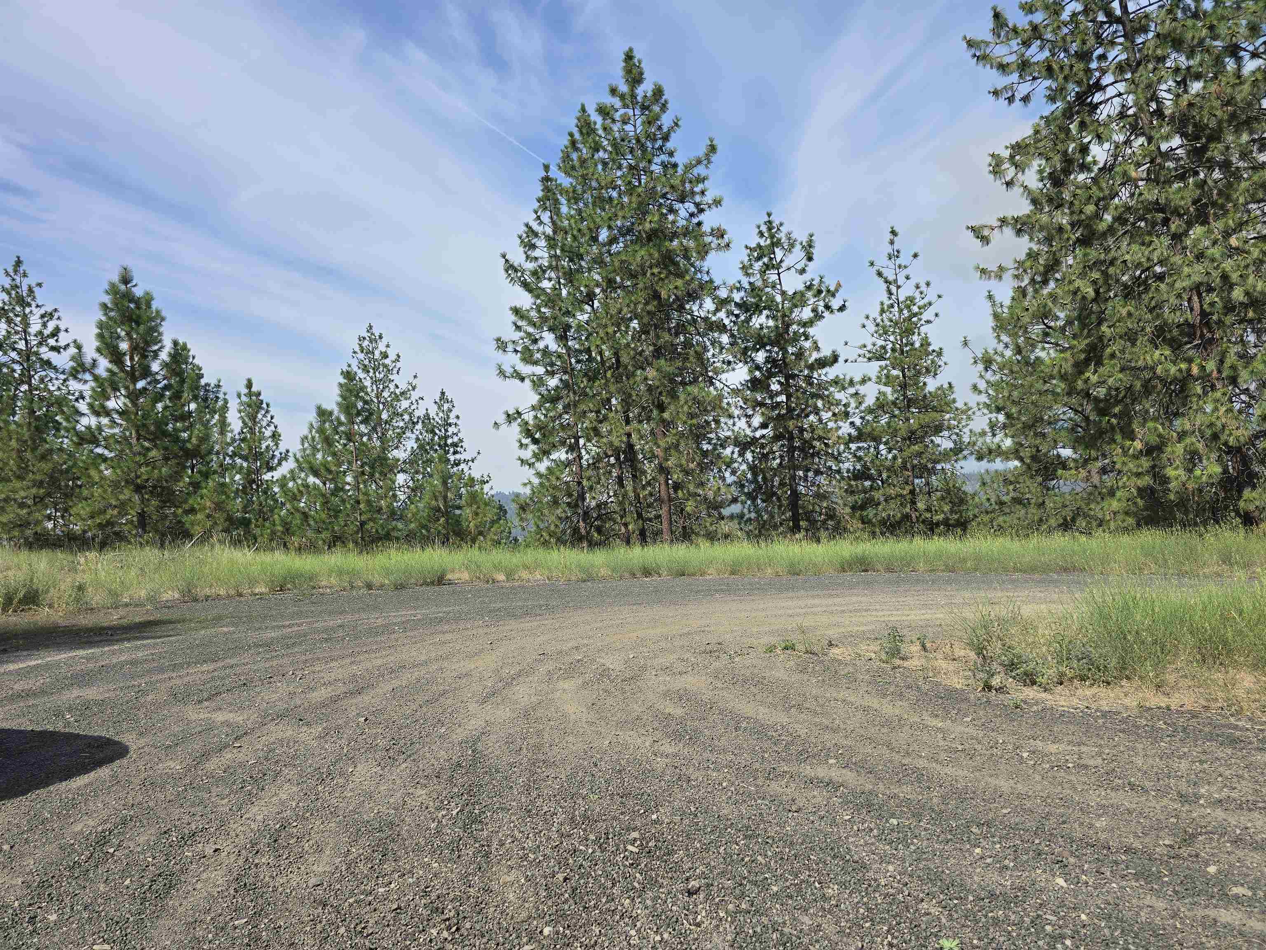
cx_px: 633
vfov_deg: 58.9
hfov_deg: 73.9
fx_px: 841
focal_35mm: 23
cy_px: 475
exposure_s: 1/907
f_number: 1.7
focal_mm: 6.3
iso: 12
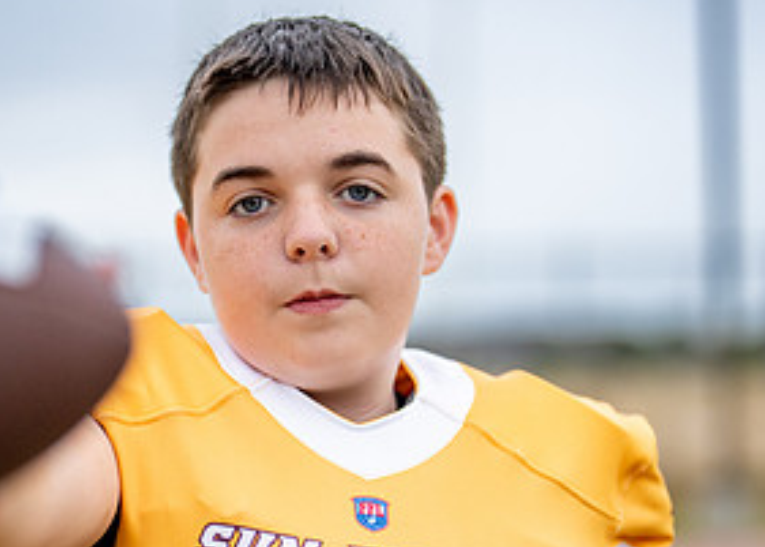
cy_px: 449
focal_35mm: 118
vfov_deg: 12.1
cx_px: 326
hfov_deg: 17.0
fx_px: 2565
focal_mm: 50
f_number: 1.2
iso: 320
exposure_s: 1/2000
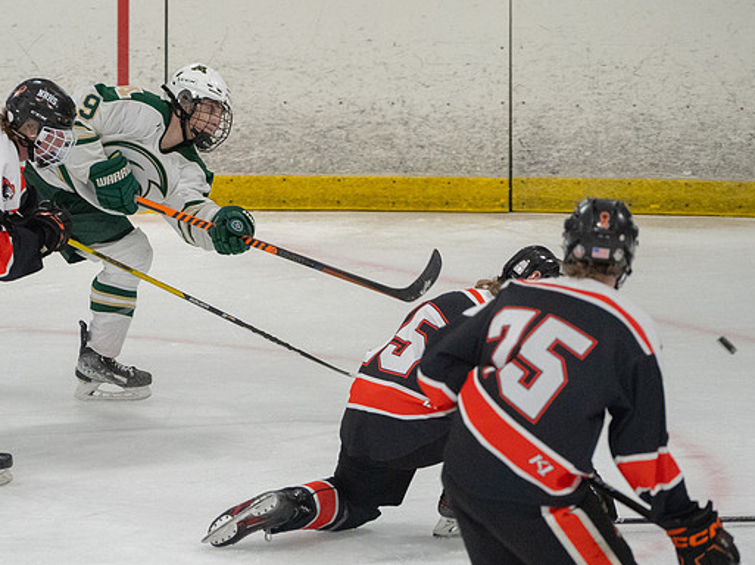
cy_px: 197
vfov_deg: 3.7
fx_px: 8653
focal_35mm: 397
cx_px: 169
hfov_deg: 5.0
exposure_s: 1/1000
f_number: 4.5
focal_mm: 200
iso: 8000
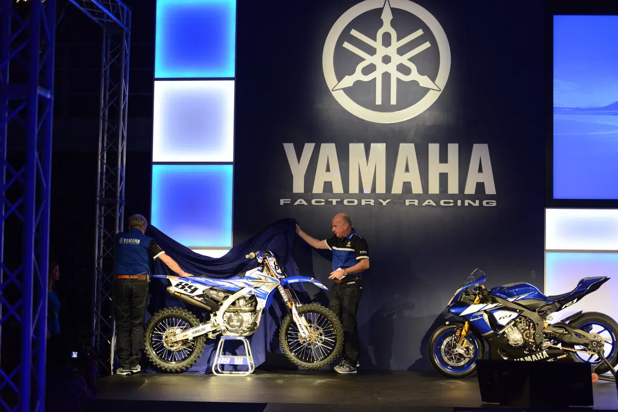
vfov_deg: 19.5
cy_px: 206
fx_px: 1202
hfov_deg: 28.8
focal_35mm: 70
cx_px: 309
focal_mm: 70
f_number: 2.8
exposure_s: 1/320
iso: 2500
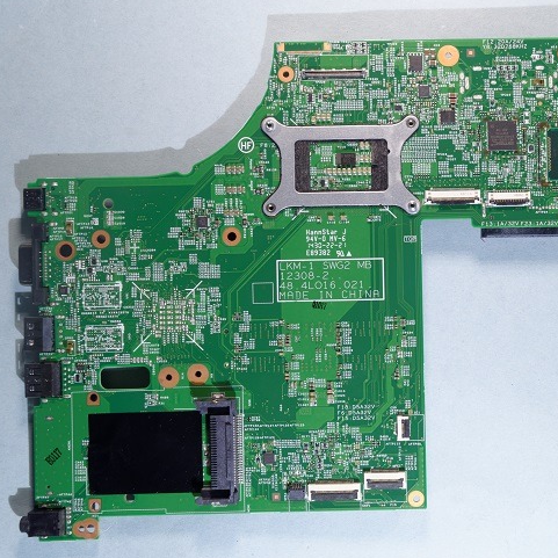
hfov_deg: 36.1
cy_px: 277
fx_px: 833
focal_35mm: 46
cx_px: 426
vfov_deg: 37.0
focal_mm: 23
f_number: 8
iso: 100
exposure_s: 1/5
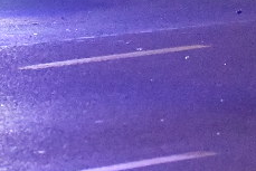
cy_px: -172
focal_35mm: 722
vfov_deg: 1.9
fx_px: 5137
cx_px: -212
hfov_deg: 2.8
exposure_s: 1/400
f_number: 2.8
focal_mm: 102
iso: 10000
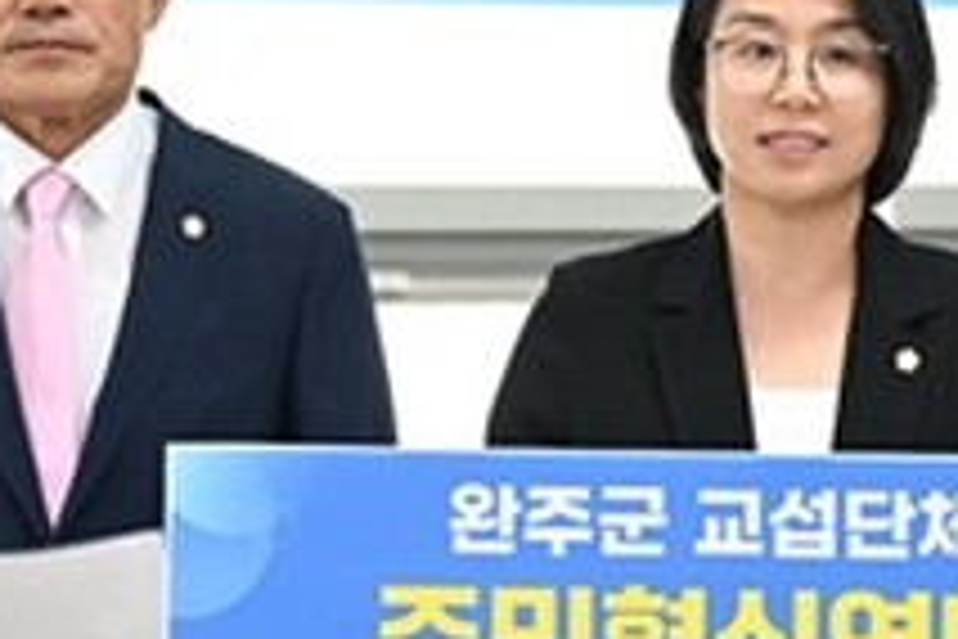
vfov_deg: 5.1
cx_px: 675
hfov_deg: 7.7
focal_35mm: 268
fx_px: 7131
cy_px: 137
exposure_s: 1/200
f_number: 2.8
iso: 1000
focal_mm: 60
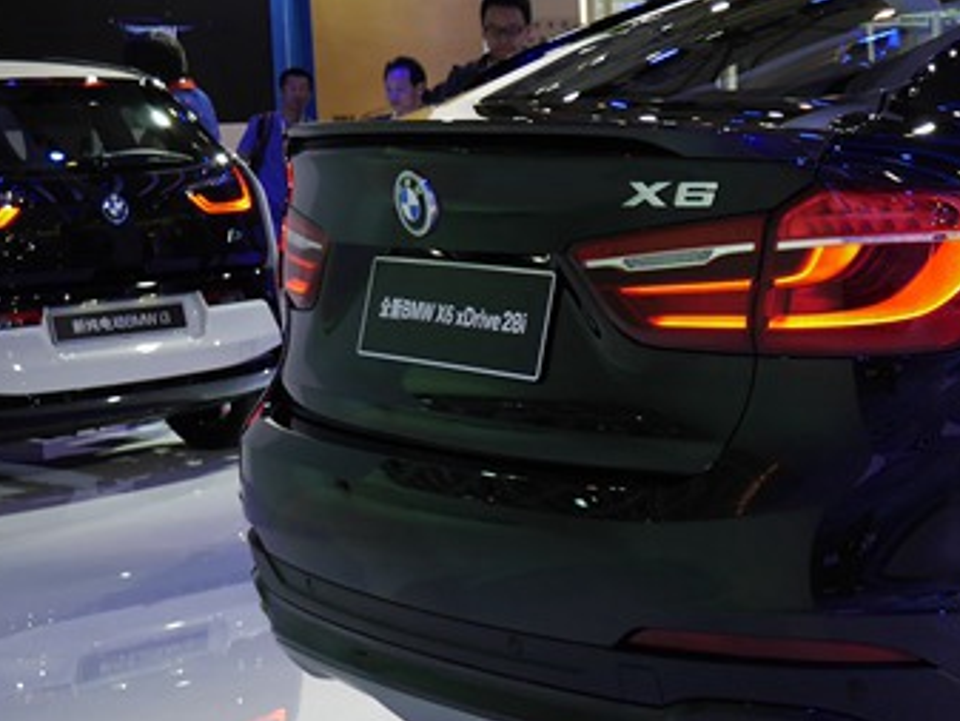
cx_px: 1120
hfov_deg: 23.6
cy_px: 329
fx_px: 2108
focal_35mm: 76
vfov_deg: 19.4
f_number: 3.6
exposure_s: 1/60
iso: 160
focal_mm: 16
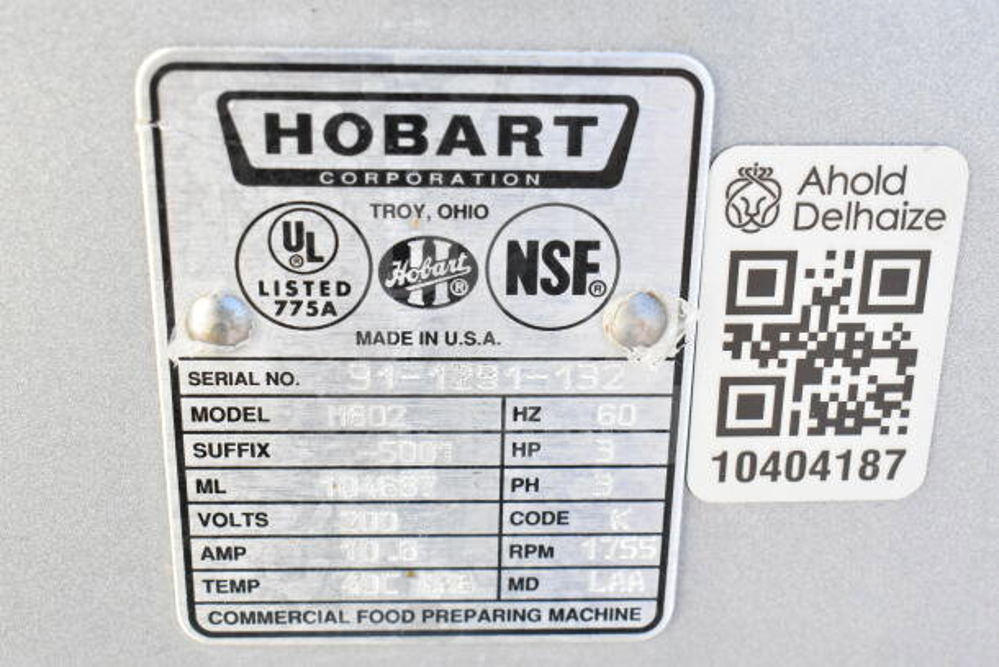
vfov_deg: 28.1
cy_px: 334
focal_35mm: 48
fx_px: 1332
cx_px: 500
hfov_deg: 41.1
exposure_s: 1/320
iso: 1600
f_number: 9
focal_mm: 32
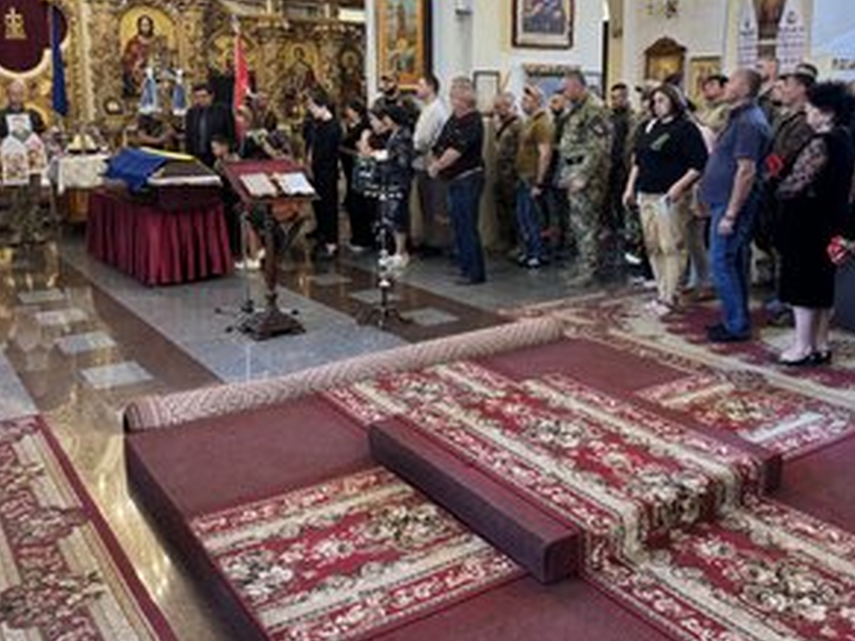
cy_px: 221
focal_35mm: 33
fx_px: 815
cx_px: 470
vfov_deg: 42.4
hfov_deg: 55.3
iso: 500
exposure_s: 1/50
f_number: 1.78
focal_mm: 6.76
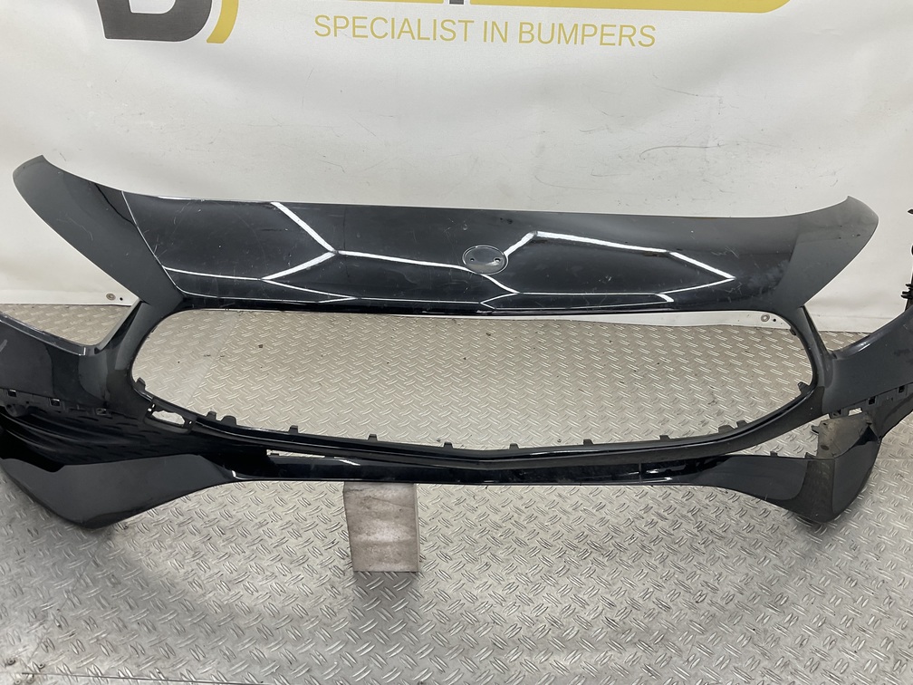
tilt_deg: -29.5
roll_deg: -3.9
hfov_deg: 61.7
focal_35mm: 29
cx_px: 456
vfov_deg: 48.2
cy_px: 342
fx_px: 765
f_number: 1.8
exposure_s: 1/100
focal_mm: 3
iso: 25
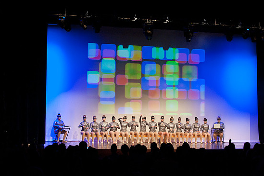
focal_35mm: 74
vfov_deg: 18.4
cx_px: 131
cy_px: 84
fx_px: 542
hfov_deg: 27.4
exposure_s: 1/200
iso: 3200
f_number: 4
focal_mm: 70
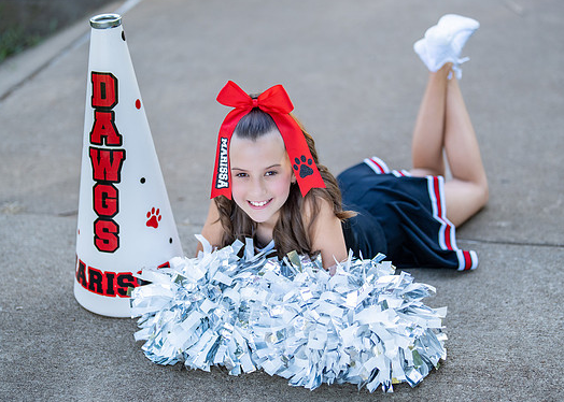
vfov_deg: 19.5
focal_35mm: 73
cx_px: 303
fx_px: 1169
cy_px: 192
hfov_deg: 27.1
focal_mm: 50
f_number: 1.2
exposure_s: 1/1000
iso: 200
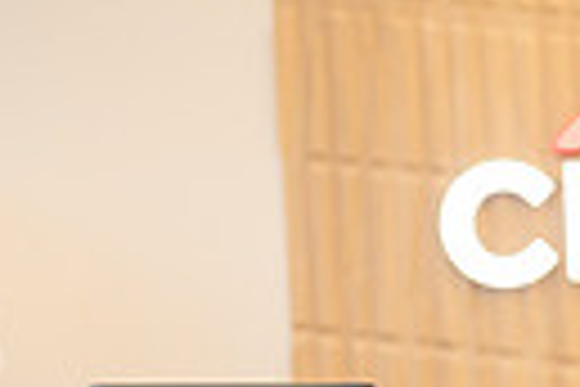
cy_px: 734
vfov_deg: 7.1
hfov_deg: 10.4
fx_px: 3013
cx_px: 1035
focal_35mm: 187
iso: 320
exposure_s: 1/160
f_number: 3.2
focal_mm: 40
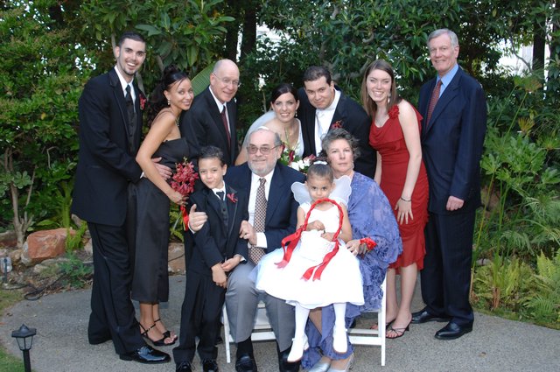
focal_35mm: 42
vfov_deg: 31.8
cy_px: 186
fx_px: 652
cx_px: 280
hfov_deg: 46.5
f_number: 5.6
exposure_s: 1/50
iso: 400
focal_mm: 28
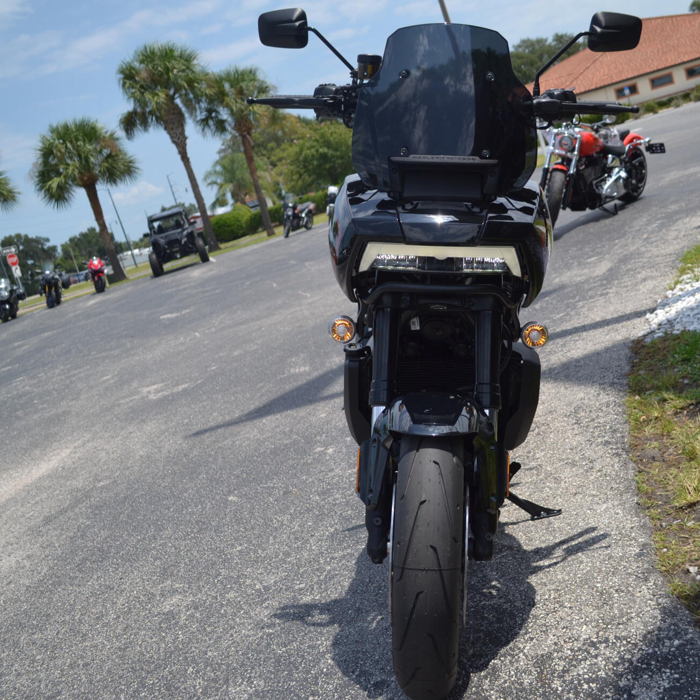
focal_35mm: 39
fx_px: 892
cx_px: 438
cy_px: 354
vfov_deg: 42.8
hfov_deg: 42.5
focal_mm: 20
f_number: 3.8
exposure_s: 1/1000
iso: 100
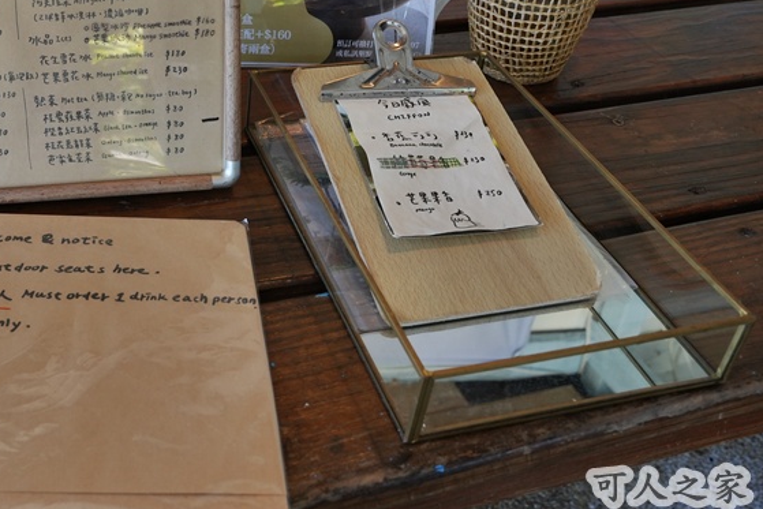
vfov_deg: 30.0
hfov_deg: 42.5
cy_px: 123
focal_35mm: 44
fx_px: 933
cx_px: 154
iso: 800
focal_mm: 24
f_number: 6.3
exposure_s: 1/160
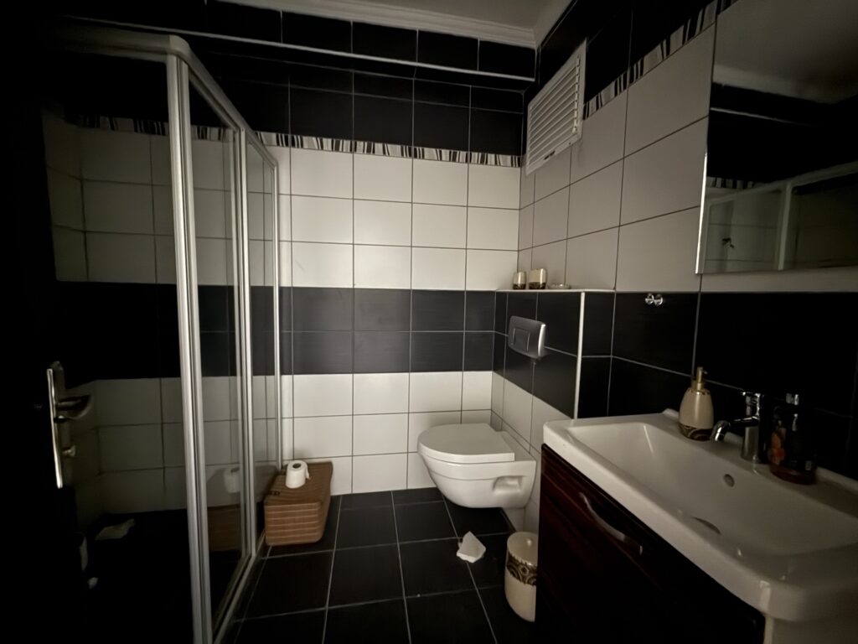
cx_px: 429
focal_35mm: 14
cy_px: 322
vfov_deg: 85.7
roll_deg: -0.7
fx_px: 347
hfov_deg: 102.1
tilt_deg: -4.9
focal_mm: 2.22
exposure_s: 1/4
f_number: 2.2
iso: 1600
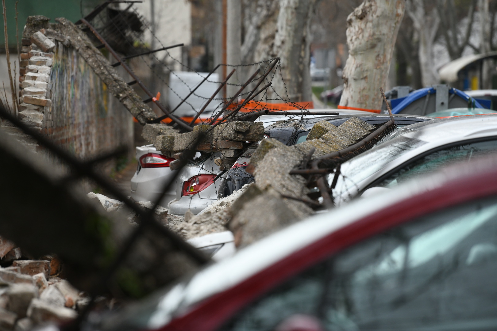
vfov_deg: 6.9
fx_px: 2761
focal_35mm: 200
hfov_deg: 10.3
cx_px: 248
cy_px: 166
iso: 1000
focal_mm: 200
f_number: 4
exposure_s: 1/3200
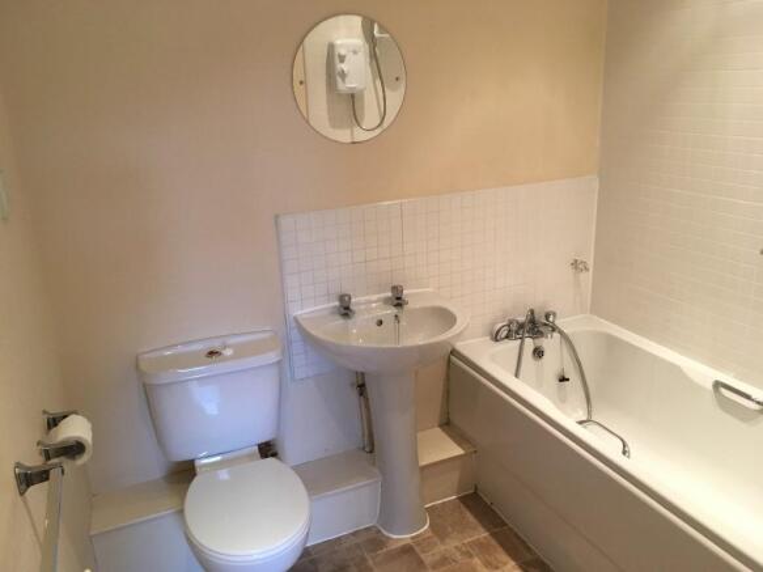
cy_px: 286
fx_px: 639
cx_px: 382
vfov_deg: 48.2
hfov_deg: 61.7
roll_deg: +3.9
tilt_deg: -17.4
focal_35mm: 29
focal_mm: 4.15
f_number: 2.2
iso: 100
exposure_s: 1/33
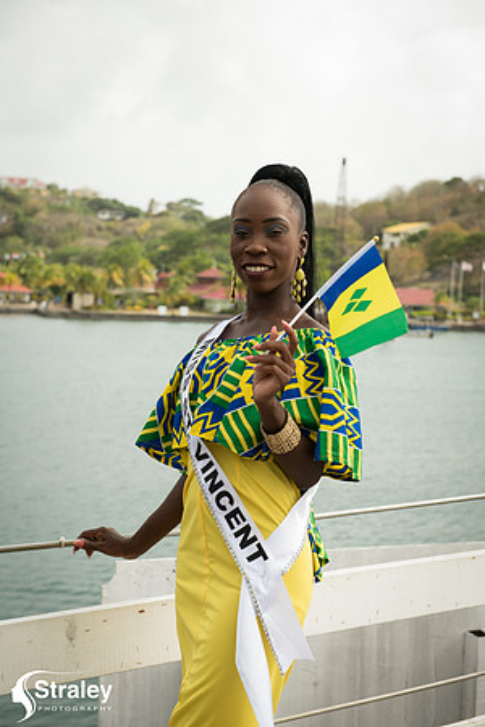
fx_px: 1414
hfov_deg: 19.5
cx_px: 242
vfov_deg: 28.8
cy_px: 364
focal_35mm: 70
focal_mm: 70
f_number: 7.1
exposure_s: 1/160
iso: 100
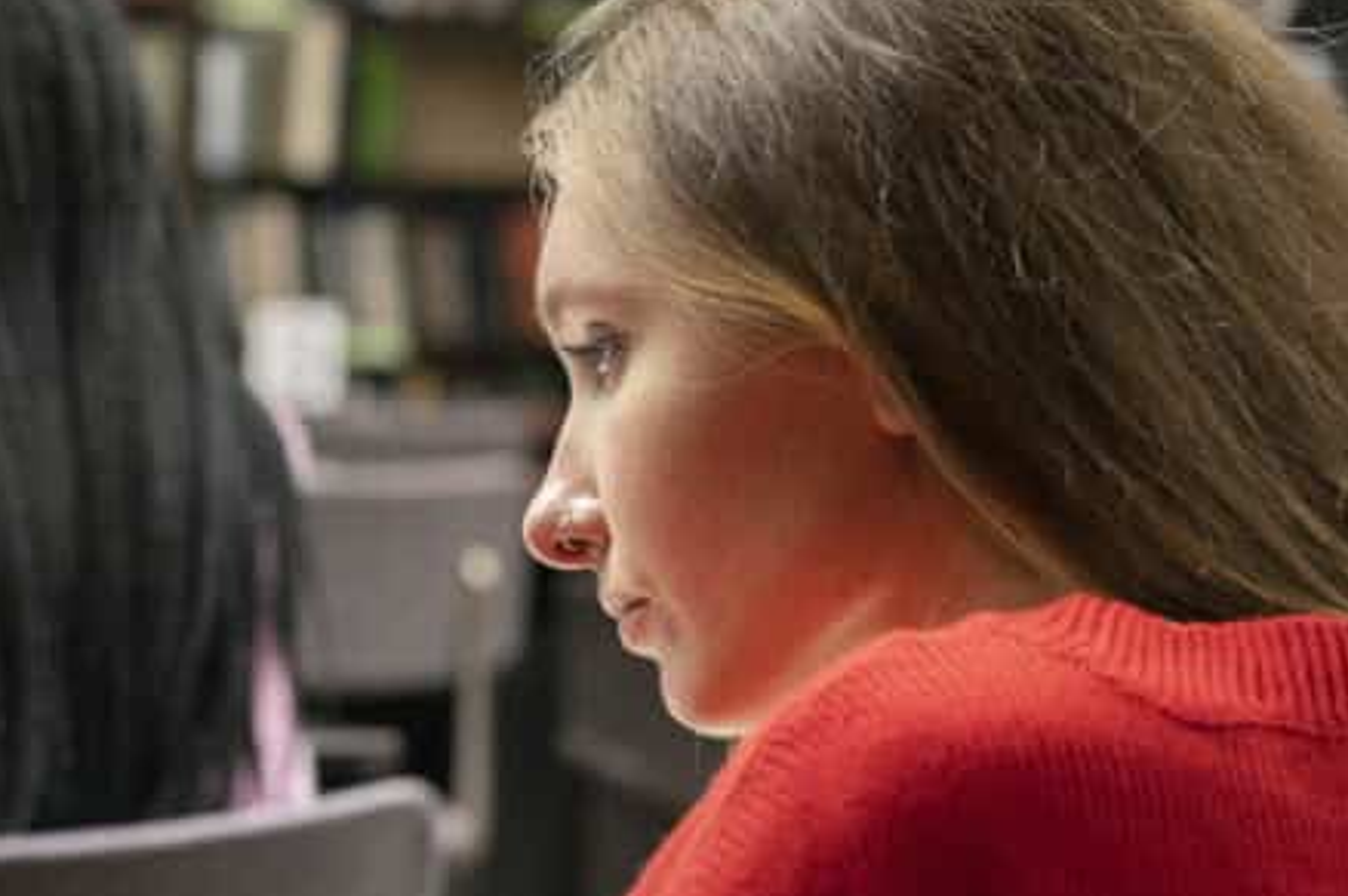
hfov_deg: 17.2
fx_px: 4376
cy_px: 636
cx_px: 80
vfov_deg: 11.7
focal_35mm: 117
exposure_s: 1/250
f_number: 3.2
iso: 800
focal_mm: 50
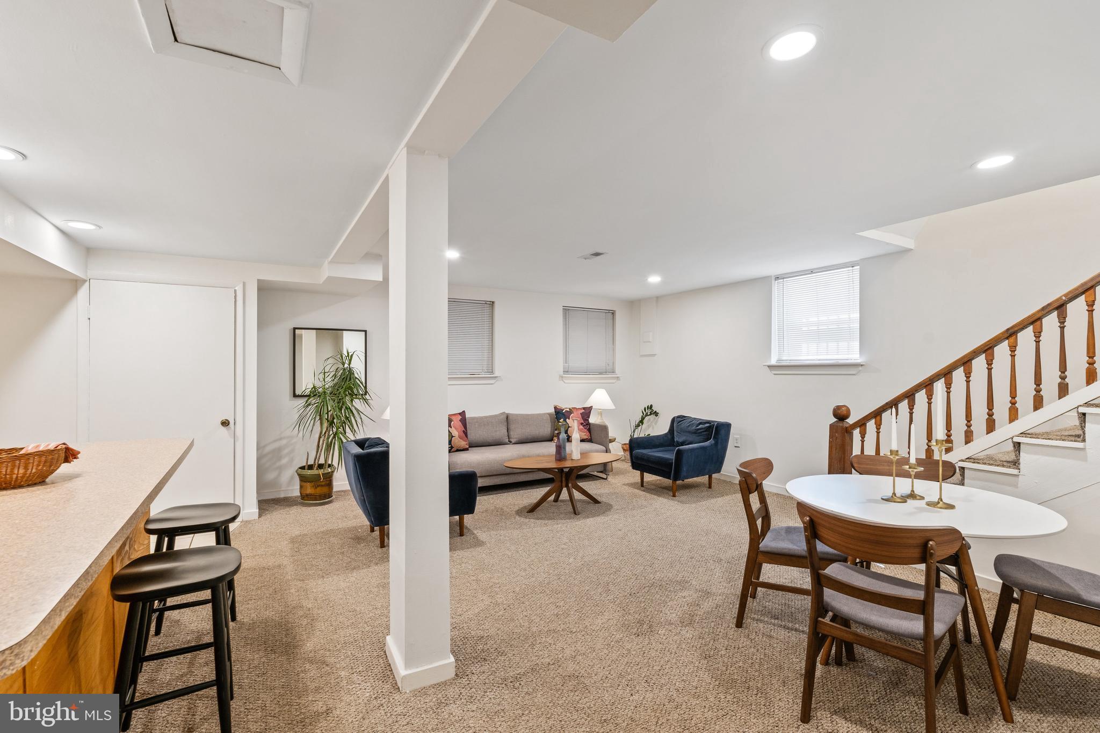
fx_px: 504
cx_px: 550
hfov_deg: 95.0
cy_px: 366
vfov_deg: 72.0
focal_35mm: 16
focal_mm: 16.5
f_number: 8
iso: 200
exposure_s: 1/4
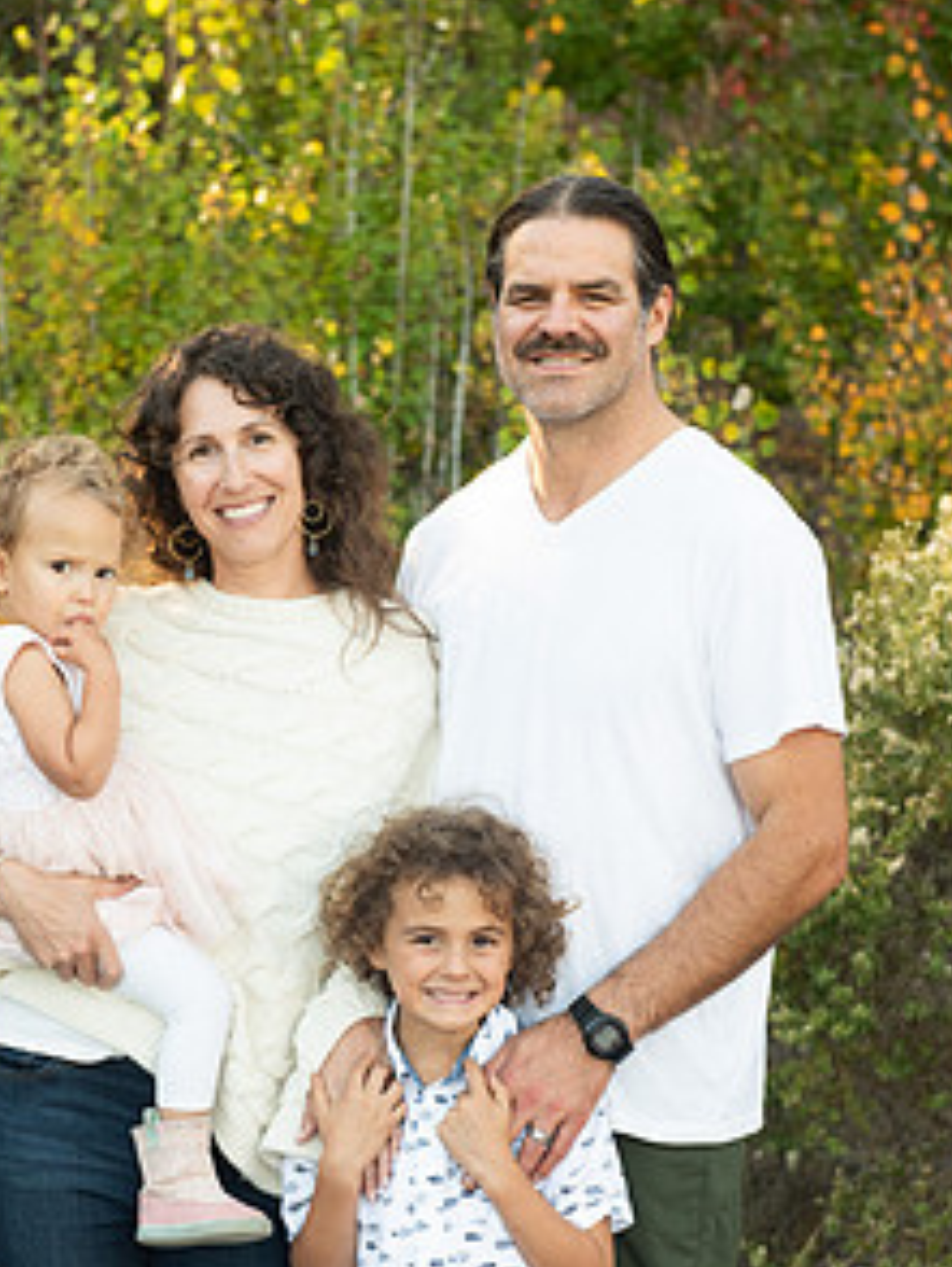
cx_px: 379
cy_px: 871
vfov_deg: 19.0
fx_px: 3771
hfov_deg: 14.4
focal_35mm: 103
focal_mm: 70
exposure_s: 1/320
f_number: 4.5
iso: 640
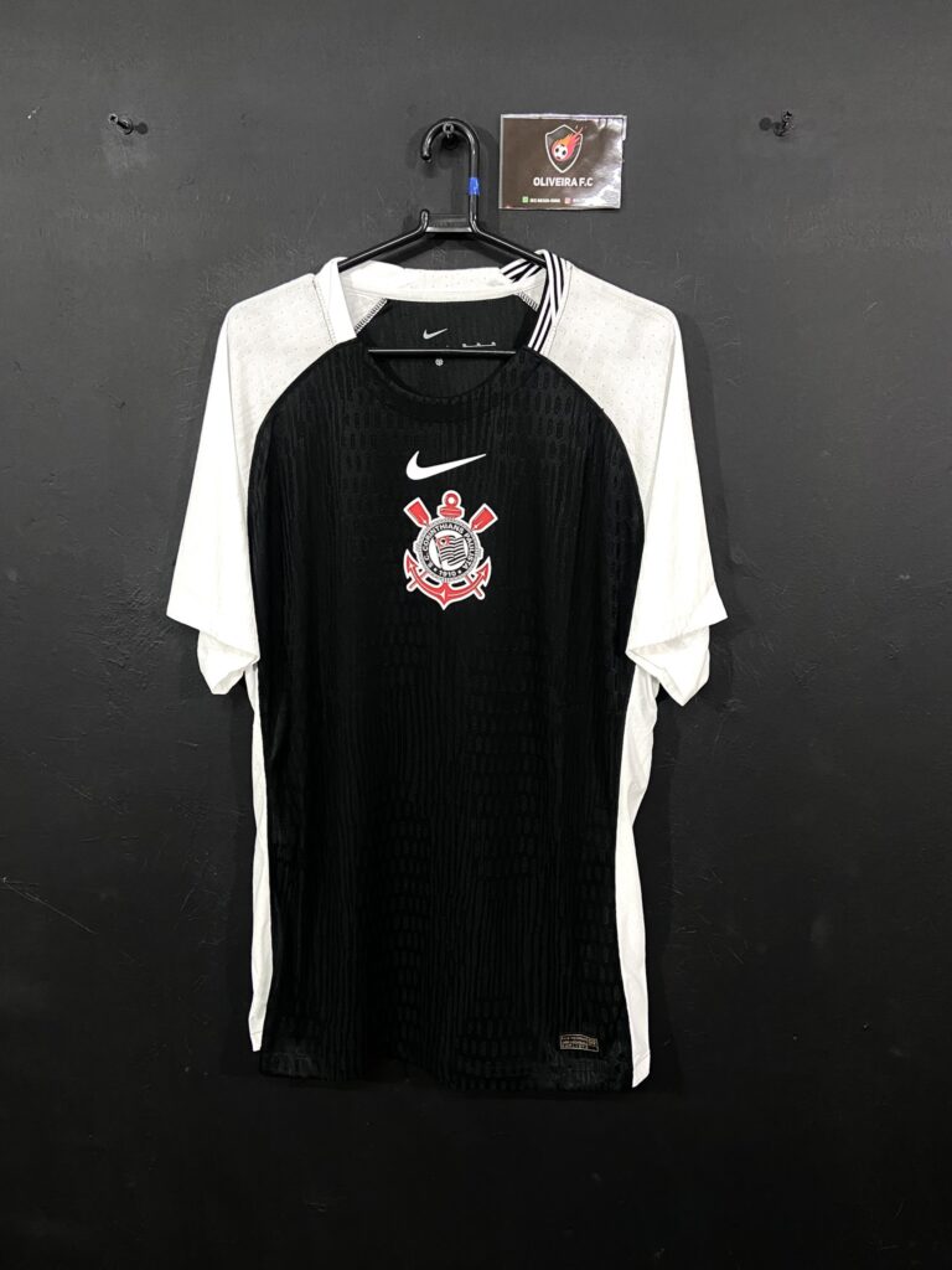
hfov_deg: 53.1
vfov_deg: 67.3
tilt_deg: -10.0
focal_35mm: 26
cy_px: 635
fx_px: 953
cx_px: 476
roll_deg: +0.0
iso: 200
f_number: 1.8
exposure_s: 1/60
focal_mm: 4.25
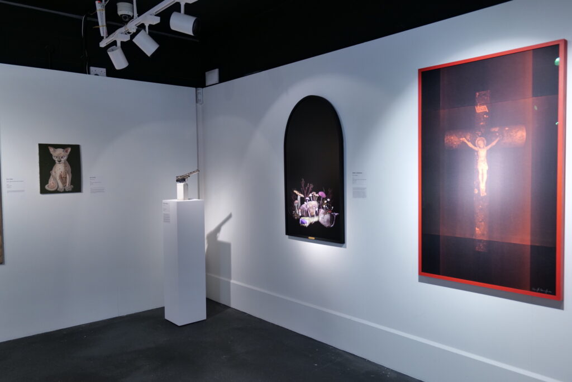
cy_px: 191
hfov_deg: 65.5
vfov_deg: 46.4
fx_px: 445
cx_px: 286
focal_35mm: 28
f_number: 4
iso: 1000
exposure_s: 1/60
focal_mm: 28
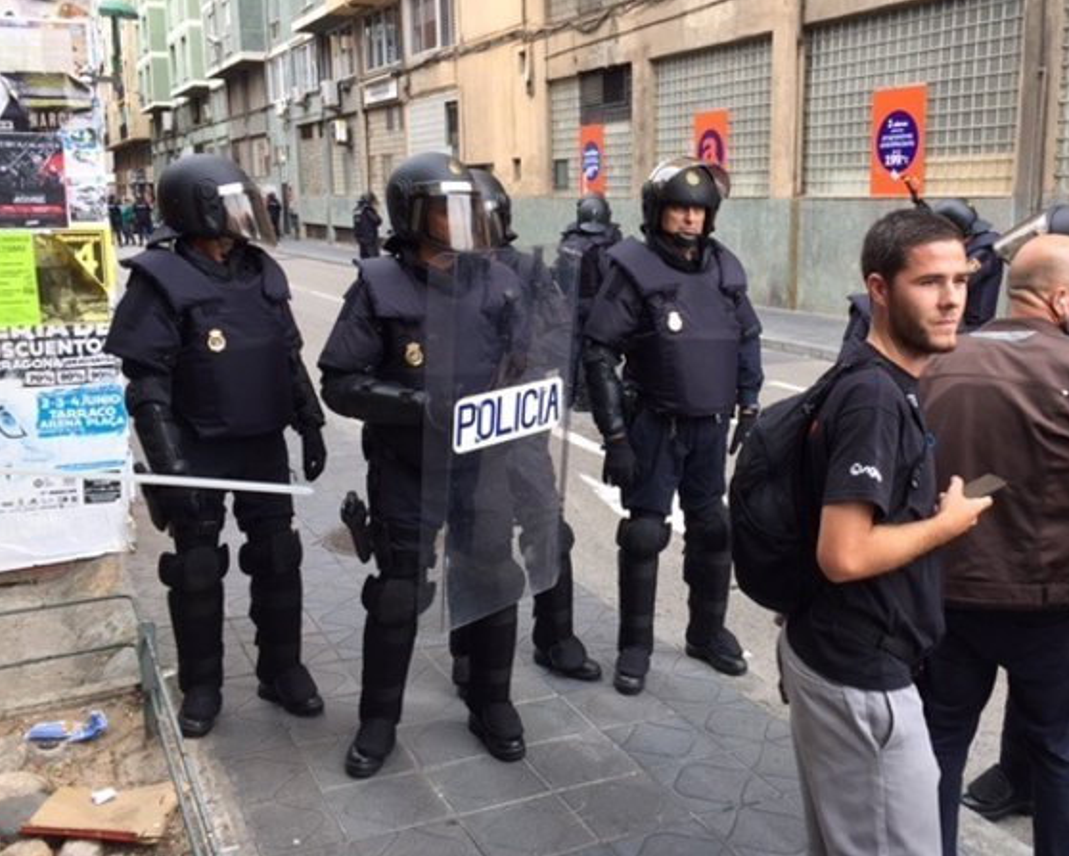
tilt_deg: -11.0
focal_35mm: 35
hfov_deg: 51.2
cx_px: 630
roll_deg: +0.2
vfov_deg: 42.2
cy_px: 389
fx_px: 1108
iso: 32
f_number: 2.2
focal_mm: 4.15
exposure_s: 1/161
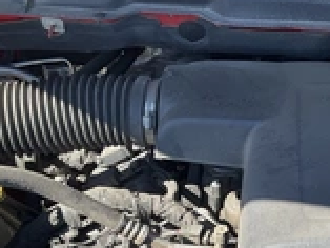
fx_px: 706
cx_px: 294
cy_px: 187
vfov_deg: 19.8
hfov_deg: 25.5
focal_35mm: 74
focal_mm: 3
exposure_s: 1/287
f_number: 1.8
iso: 25
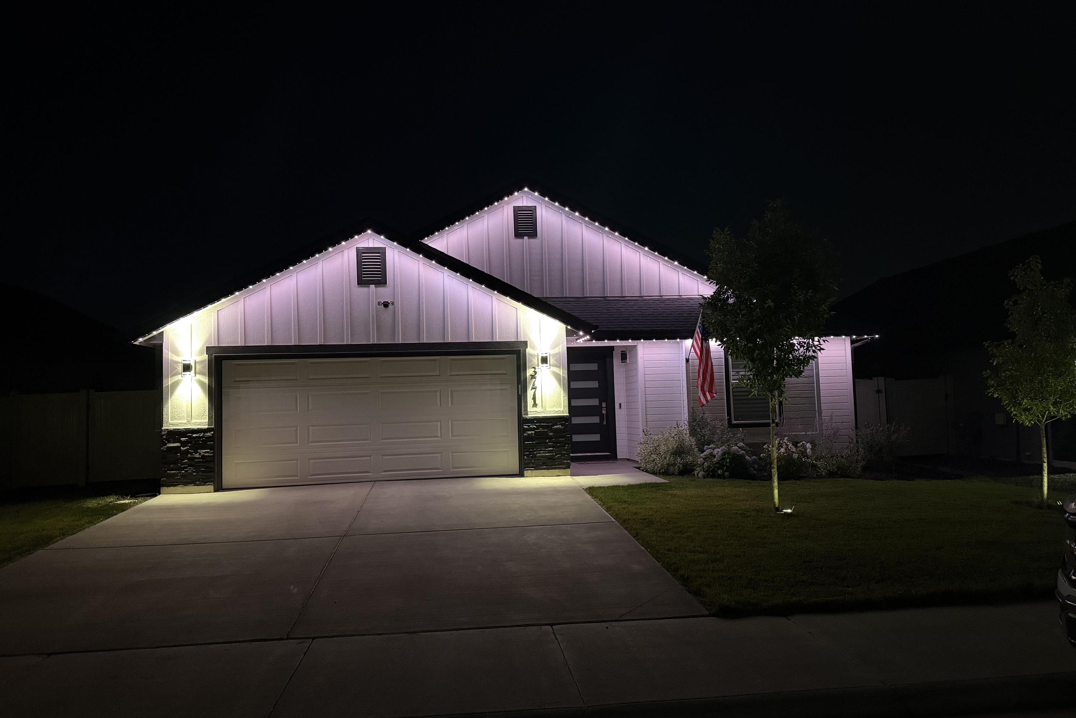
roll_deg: +1.8
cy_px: 358
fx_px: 747
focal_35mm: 25
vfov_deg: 51.3
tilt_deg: +3.6
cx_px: 538
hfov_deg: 71.5
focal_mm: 6.76
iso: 1000
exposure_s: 1/30
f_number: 1.78
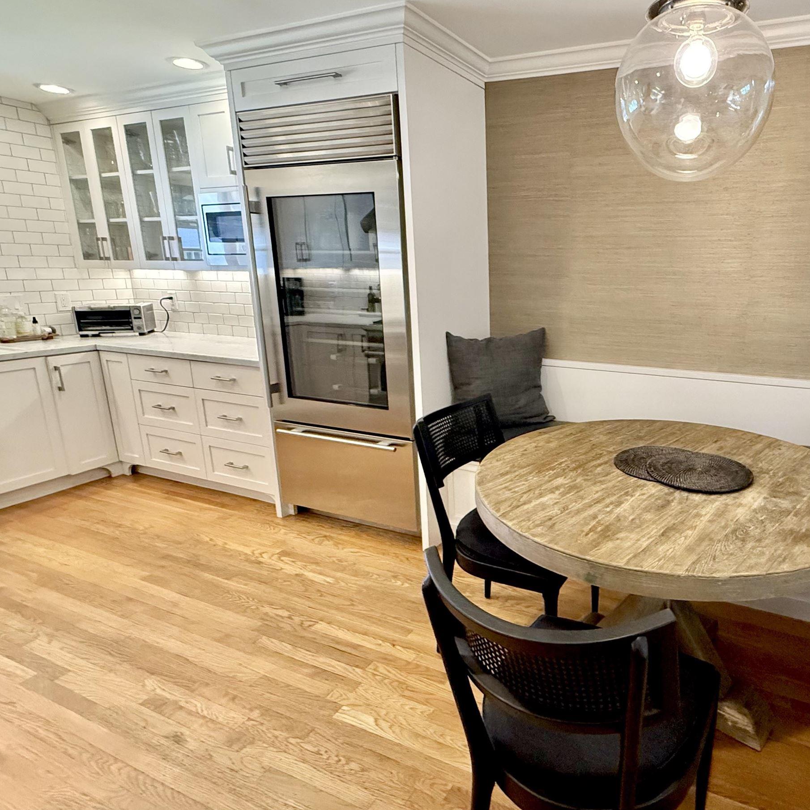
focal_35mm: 21
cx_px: 566
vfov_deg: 72.1
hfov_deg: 69.2
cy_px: 393
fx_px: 556
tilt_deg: -12.3
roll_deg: -0.4
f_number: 2.2
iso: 800
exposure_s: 1/120
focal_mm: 2.22
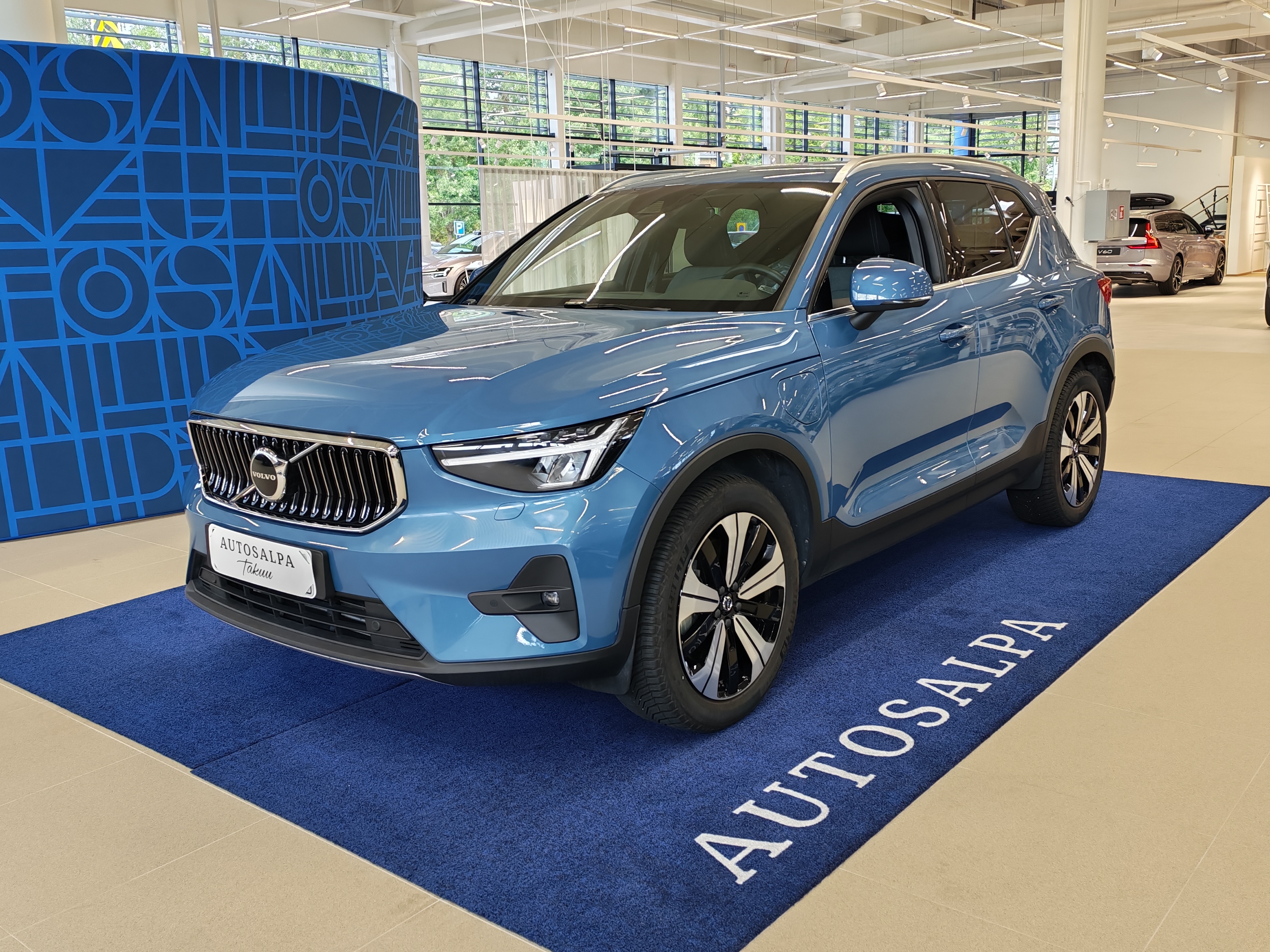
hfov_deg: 55.4
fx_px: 1211
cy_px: 476
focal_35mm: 33
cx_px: 635
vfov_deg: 42.9
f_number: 1.9
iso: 229
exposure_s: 1/100
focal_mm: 6.12
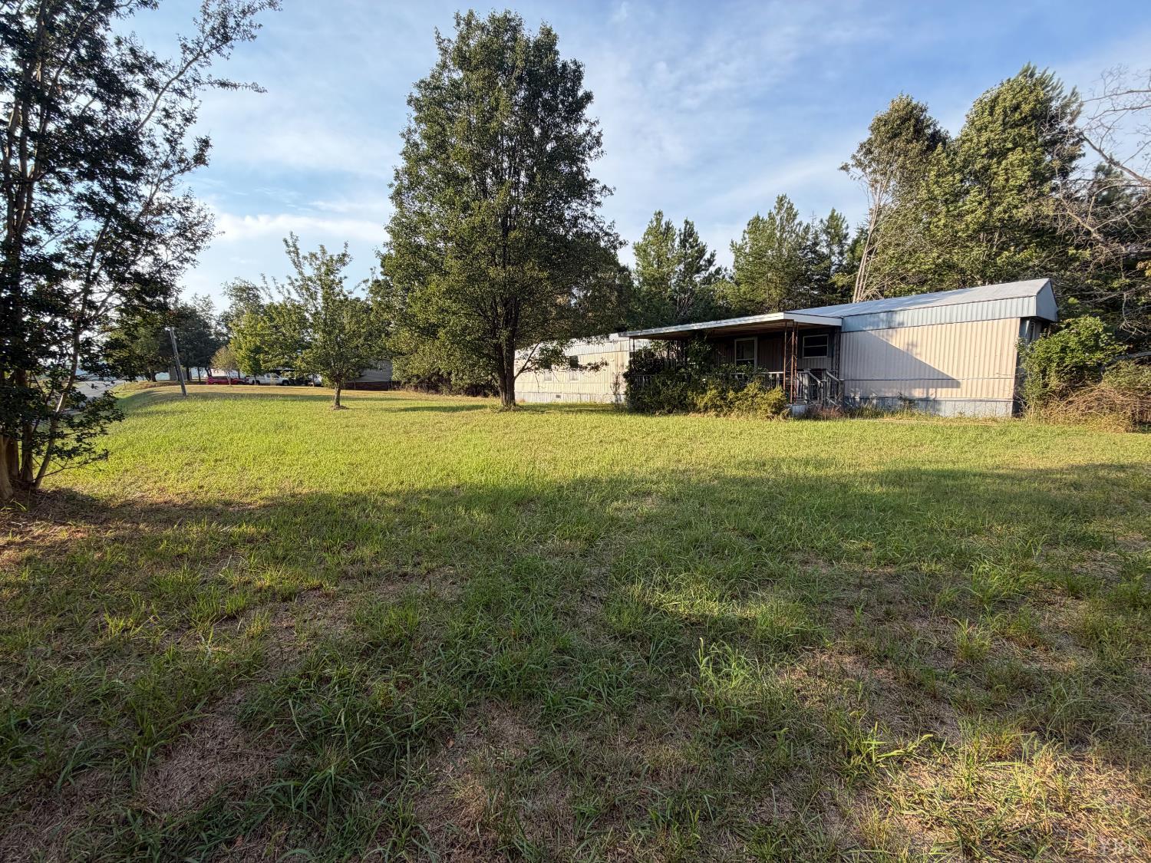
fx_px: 466
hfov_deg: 102.1
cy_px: 432
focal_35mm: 14
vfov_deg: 85.7
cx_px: 576
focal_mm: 2.22
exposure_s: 1/631
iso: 40
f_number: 2.2
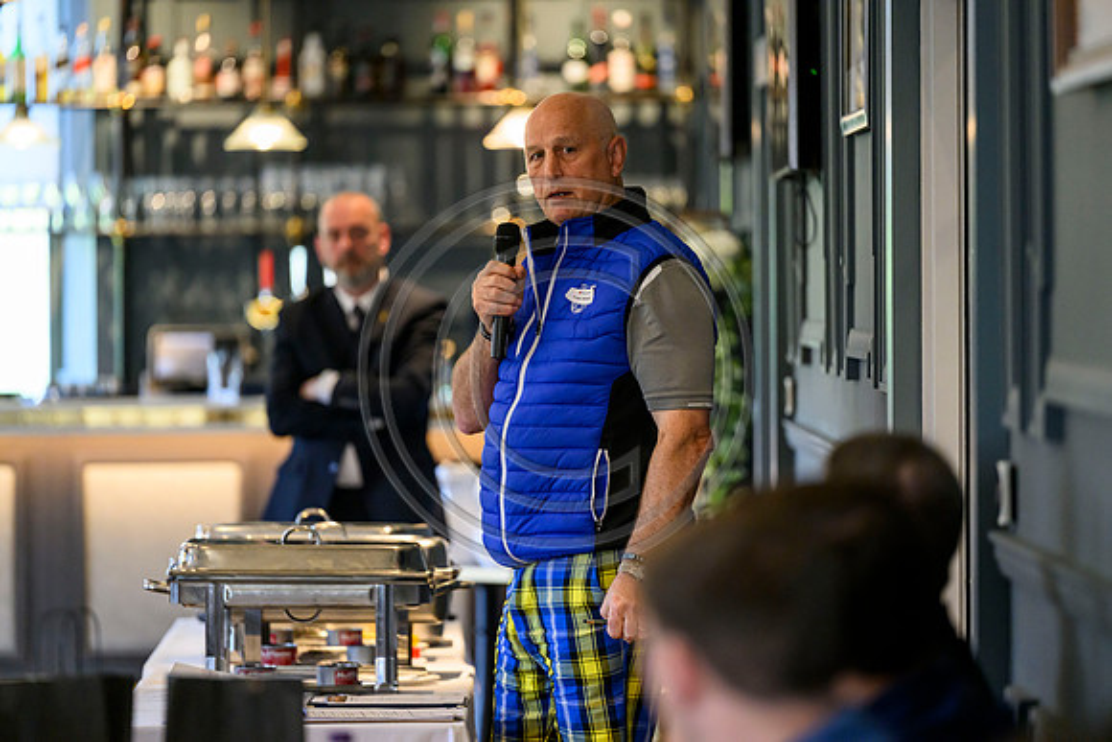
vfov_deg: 6.9
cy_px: 371
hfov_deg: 10.3
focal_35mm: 200
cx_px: 556
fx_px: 6179
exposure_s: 1/500
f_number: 2.8
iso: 3200
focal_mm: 200
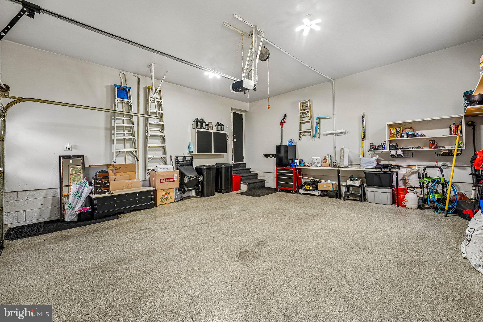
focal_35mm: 15
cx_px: 242
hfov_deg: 101.9
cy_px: 161
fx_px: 196
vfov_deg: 78.8
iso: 800
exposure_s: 1/15
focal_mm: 14.6
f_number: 8
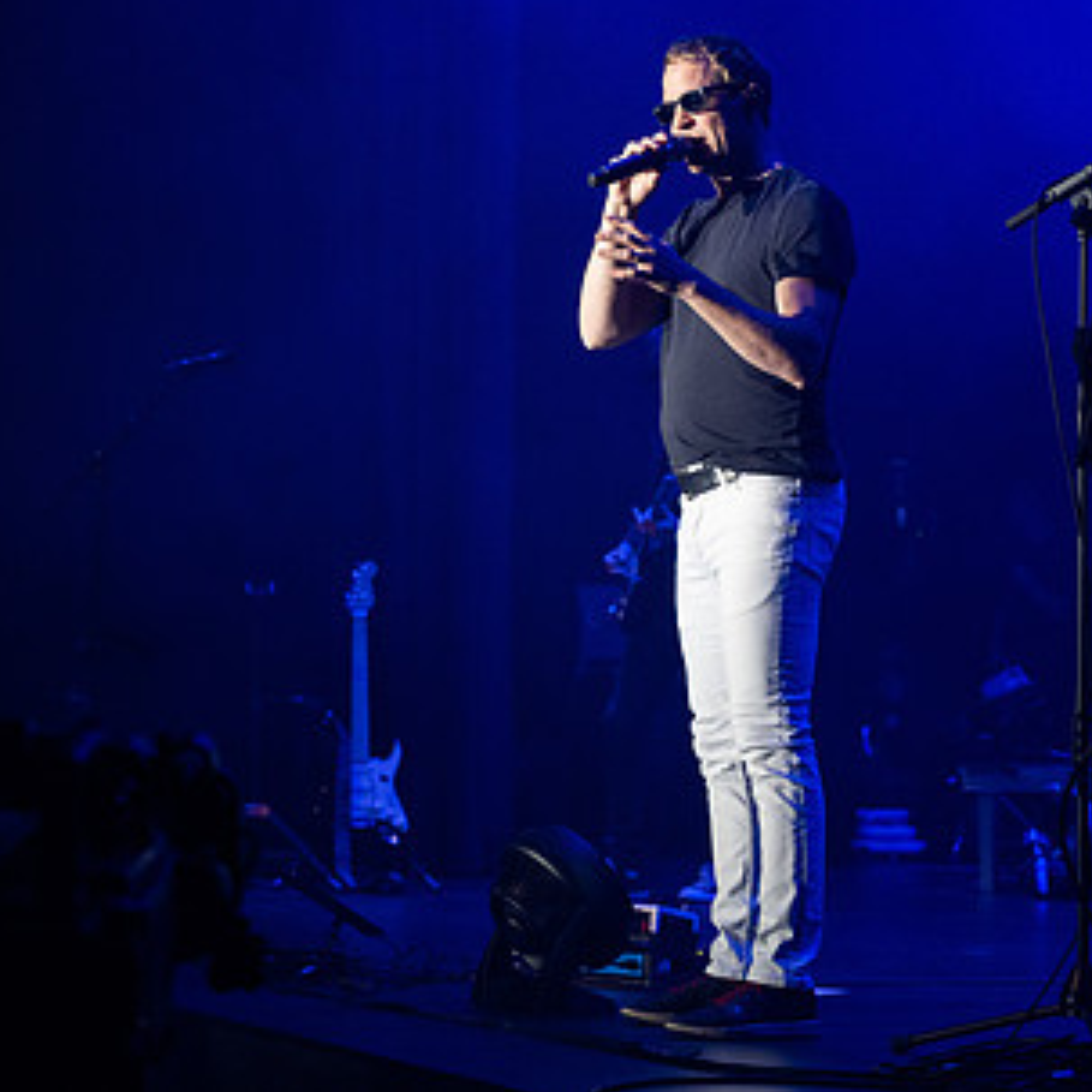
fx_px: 4069
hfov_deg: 15.3
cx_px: 454
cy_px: 398
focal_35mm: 114
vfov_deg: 15.3
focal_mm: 70
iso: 1600
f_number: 4
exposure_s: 1/200
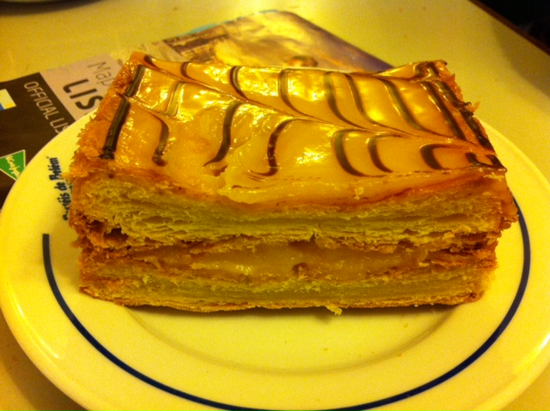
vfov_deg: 40.6
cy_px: 206
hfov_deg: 52.7
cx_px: 275
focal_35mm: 35
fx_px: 555
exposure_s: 1/15
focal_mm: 3.85
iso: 200
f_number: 2.8
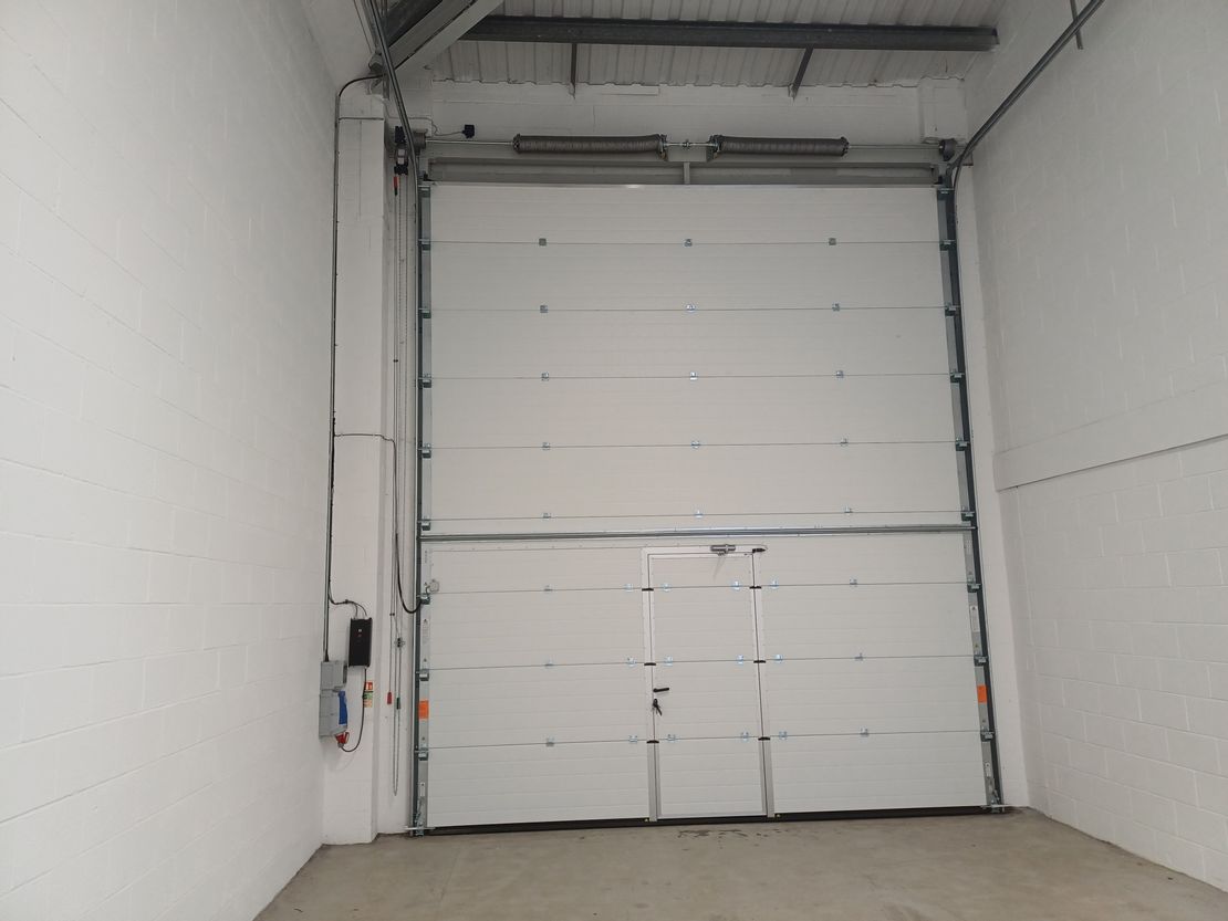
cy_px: 460
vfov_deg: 54.9
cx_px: 614
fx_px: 887
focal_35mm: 25
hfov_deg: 69.4
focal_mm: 4.65
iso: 80
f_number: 1.8
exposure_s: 1/50
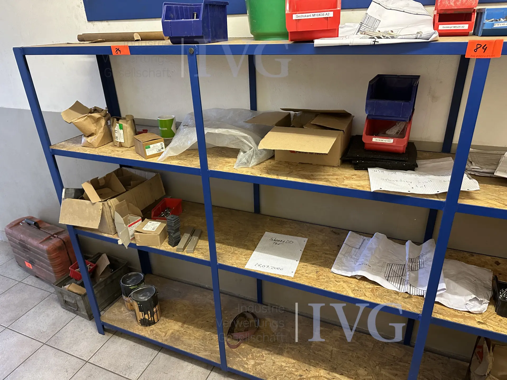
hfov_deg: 71.6
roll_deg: +0.0
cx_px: 254
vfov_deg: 56.8
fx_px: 352
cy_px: 190
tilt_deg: -27.4
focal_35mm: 24
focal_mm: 6.86
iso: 320
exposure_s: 1/50
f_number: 1.78
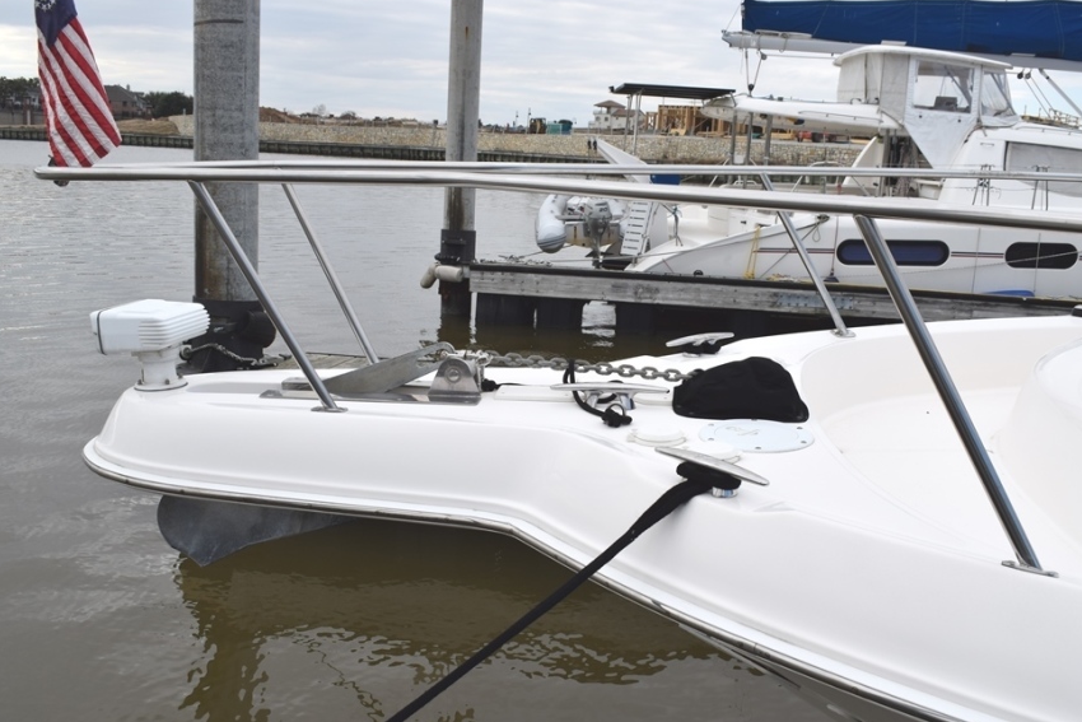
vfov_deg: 36.4
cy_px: 378
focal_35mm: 37
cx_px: 549
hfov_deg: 52.5
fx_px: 1098
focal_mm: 23
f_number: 10
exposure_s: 1/400
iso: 200
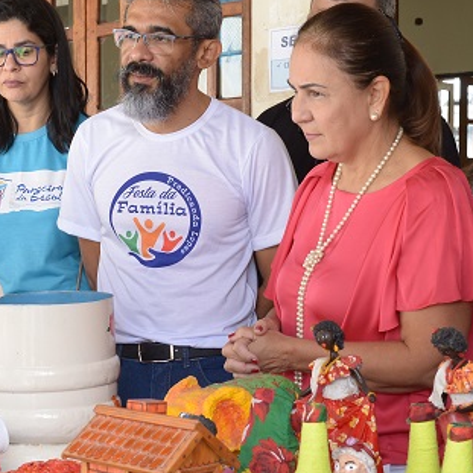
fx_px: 1329
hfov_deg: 20.0
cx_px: 116
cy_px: 281
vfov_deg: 20.2
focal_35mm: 86
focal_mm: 35
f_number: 9
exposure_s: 1/60
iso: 500
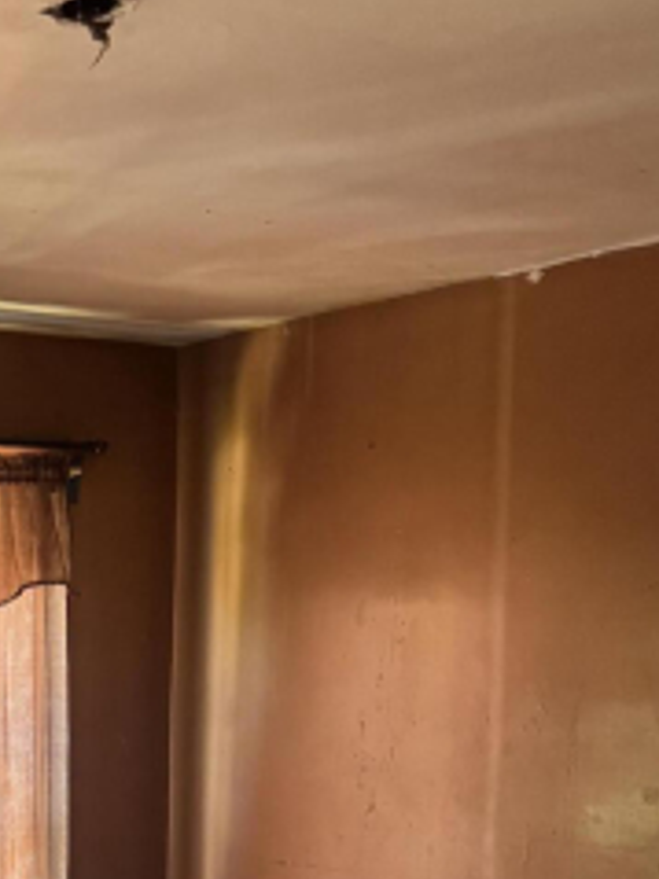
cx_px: -177
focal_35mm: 67
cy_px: 885
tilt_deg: -4.9
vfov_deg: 27.3
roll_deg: +0.4
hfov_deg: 20.2
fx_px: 1702
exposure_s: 1/60
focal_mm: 6.76
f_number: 1.78
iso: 500
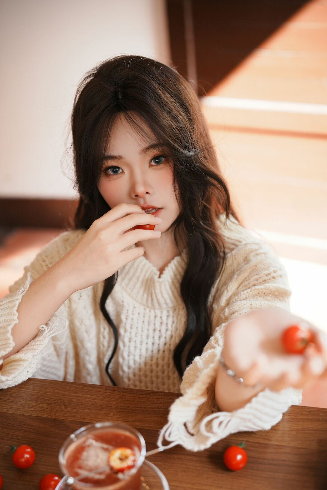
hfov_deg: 27.0
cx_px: 164
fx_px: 681
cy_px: 245
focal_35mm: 50
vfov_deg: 39.6
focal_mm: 50
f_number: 2.2
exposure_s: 1/320
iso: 400
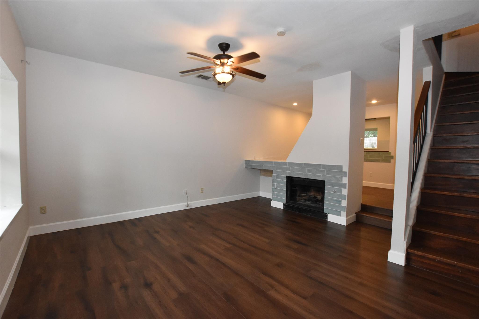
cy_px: 160
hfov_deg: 100.4
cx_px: 240
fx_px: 200
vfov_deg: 77.3
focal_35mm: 15
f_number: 5.6
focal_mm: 10
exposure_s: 1/200
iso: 2800
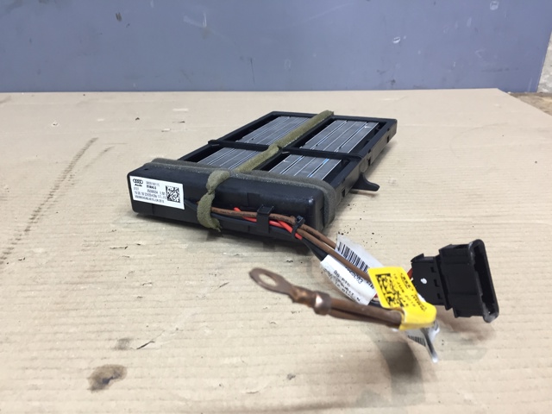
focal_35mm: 29
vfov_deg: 48.2
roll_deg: -1.8
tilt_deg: -25.0
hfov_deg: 61.7
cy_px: 207
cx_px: 276
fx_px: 462
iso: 80
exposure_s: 1/33
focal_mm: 4.15
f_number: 2.2
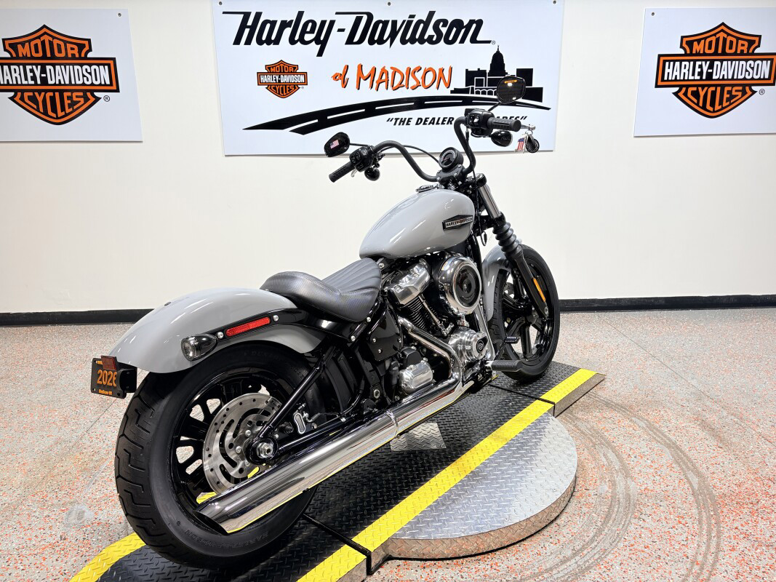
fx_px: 583
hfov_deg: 67.3
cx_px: 388
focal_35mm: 26
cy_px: 291
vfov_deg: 53.1
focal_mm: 5.96
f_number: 1.6
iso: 40
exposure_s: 1/120
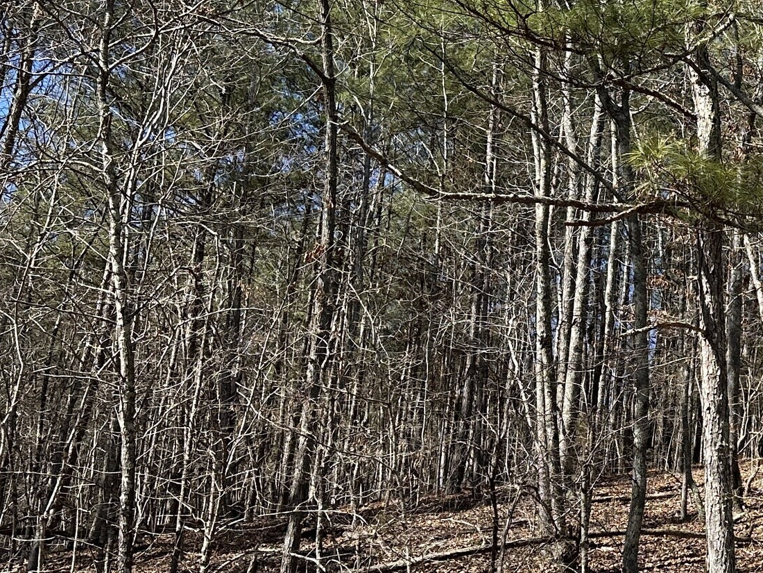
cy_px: 334
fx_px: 1477
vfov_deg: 21.9
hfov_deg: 25.6
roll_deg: -0.4
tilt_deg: +19.7
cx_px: 945
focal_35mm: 67
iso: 80
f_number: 1.78
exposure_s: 1/1692
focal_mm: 6.86
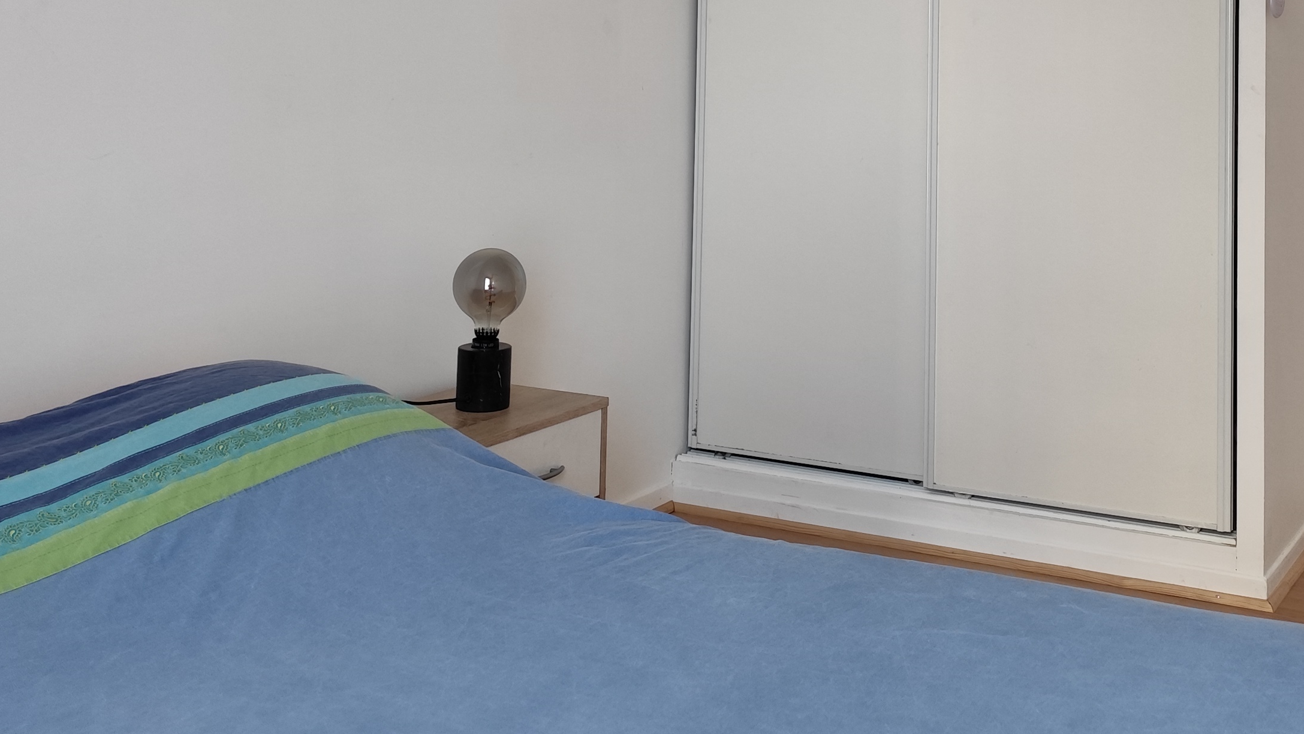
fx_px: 1625
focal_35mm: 47
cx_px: 819
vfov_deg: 24.2
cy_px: -16
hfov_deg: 43.4
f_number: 1.65
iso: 1000
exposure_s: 1/100
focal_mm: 6.14
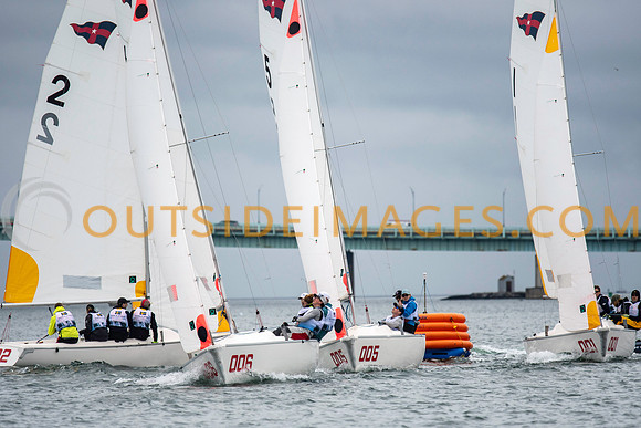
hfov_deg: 4.6
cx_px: 320
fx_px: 8014
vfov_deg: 3.1
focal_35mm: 450
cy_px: 214
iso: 250
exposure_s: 1/3200
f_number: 4
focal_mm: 300
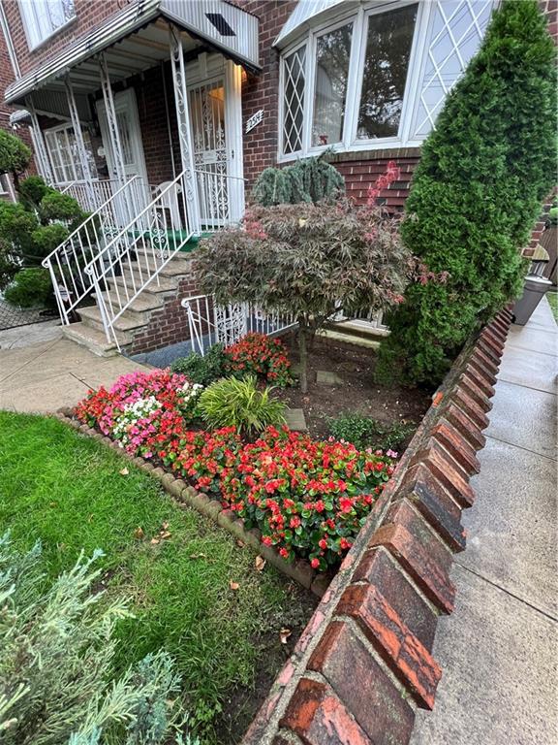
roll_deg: -1.8
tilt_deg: -27.5
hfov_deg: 89.9
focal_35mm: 13
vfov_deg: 106.2
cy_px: 372
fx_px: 279
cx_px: 279
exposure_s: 1/99
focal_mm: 1.57
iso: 200
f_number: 1.8
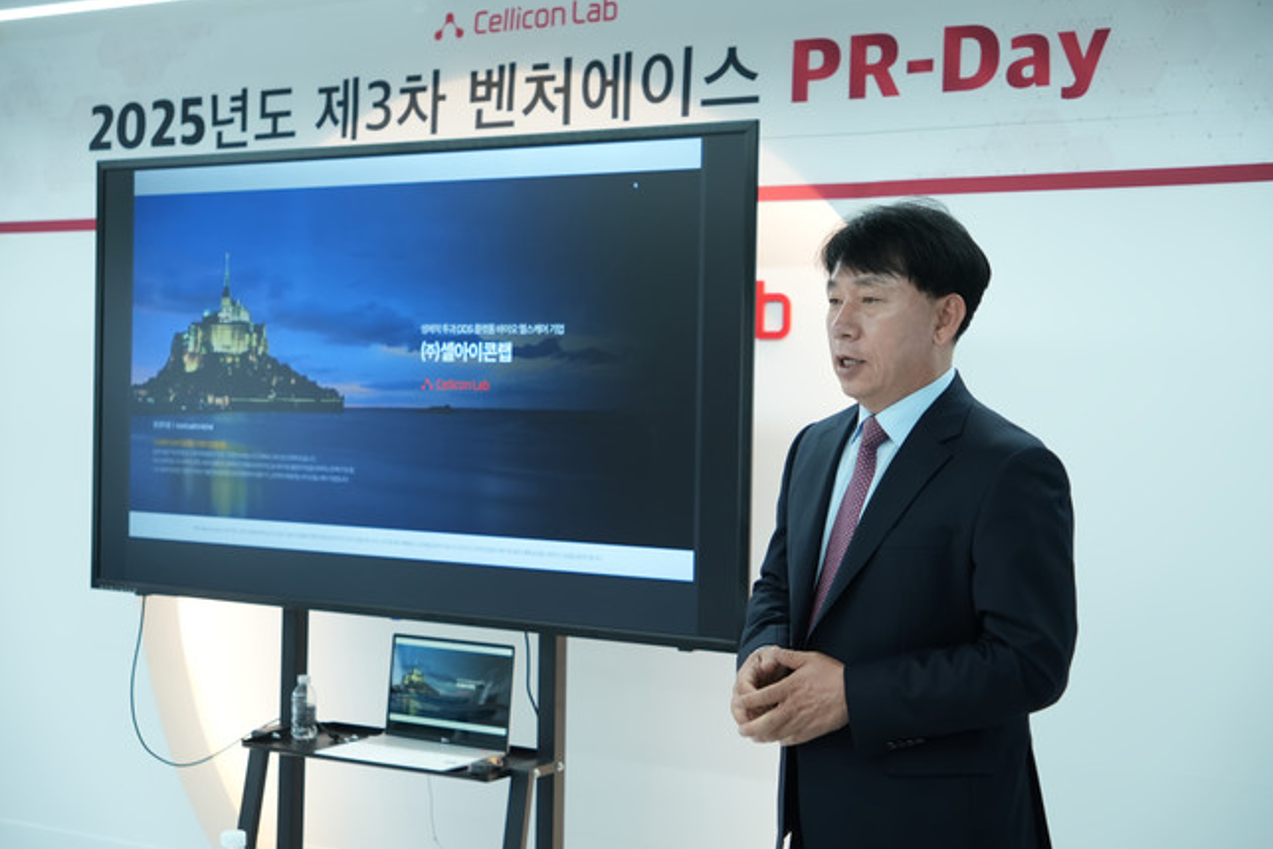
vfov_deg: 26.8
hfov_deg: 39.3
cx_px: 643
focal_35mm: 50
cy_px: 432
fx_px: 1785
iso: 400
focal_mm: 32.3
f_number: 2.8
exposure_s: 1/100
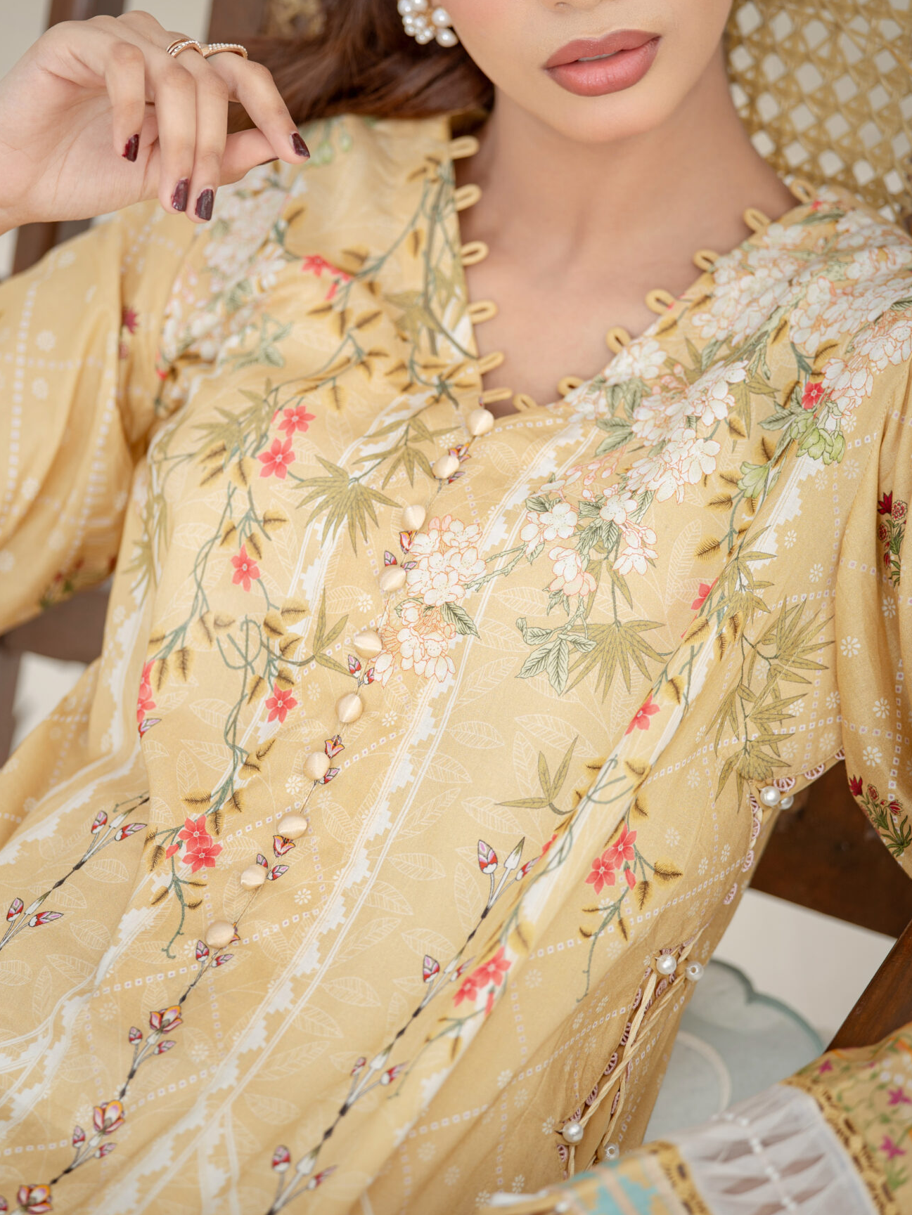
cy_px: 559
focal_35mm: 121
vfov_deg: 16.3
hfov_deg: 12.2
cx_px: 411
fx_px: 4250
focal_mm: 85
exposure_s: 1/200
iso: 50
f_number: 2
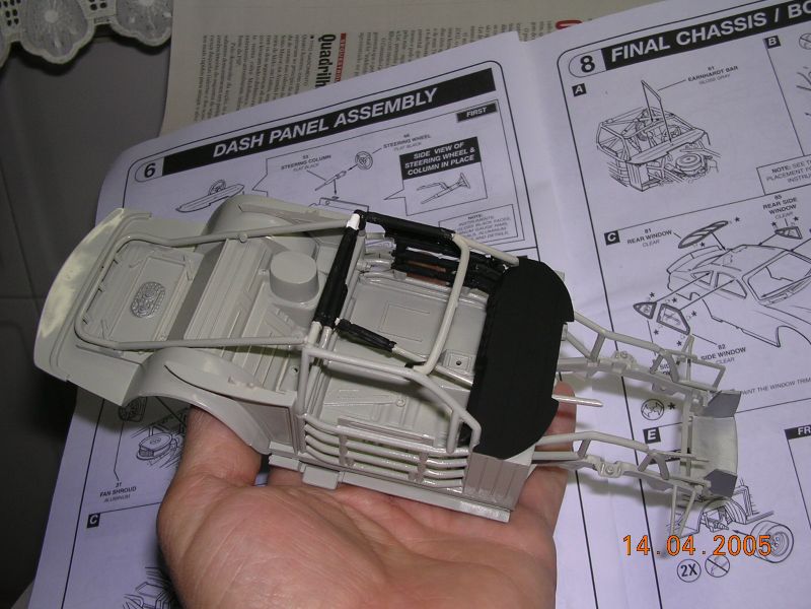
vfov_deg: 37.7
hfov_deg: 49.0
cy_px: 304
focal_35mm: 38
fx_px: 890
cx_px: 406
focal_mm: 5.8
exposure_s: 1/60.1
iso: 100
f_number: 2.8
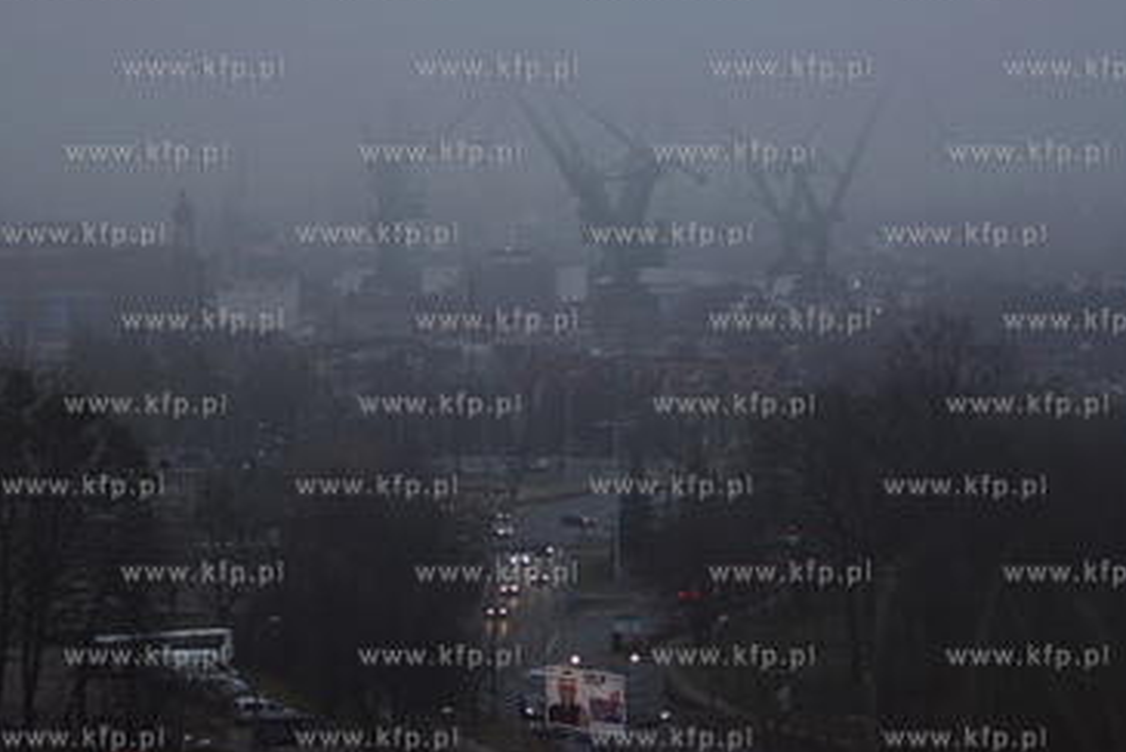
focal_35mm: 115
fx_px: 3600
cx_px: 605
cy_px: 362
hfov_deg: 17.8
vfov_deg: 11.9
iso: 640
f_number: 5.6
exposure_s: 1/125
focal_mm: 70
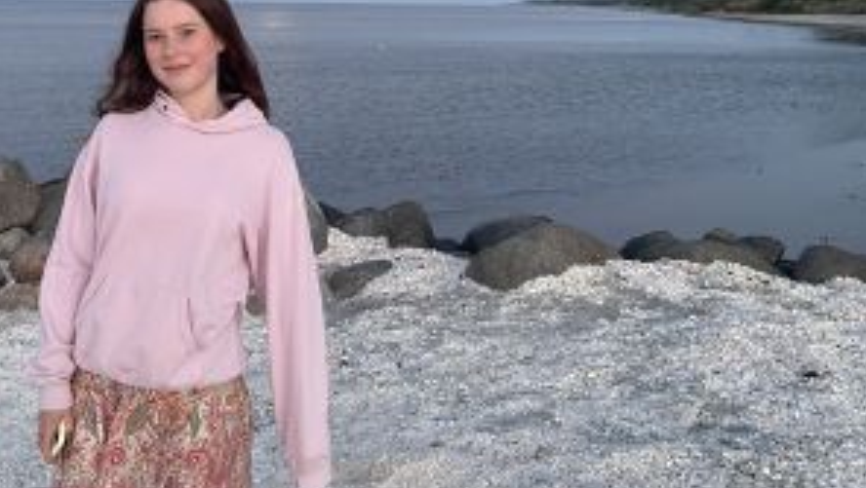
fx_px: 988
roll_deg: -0.8
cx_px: 231
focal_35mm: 43
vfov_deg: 27.3
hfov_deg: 45.9
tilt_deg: -5.8
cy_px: 113
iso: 125
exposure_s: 1/64
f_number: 1.6
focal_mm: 4.2
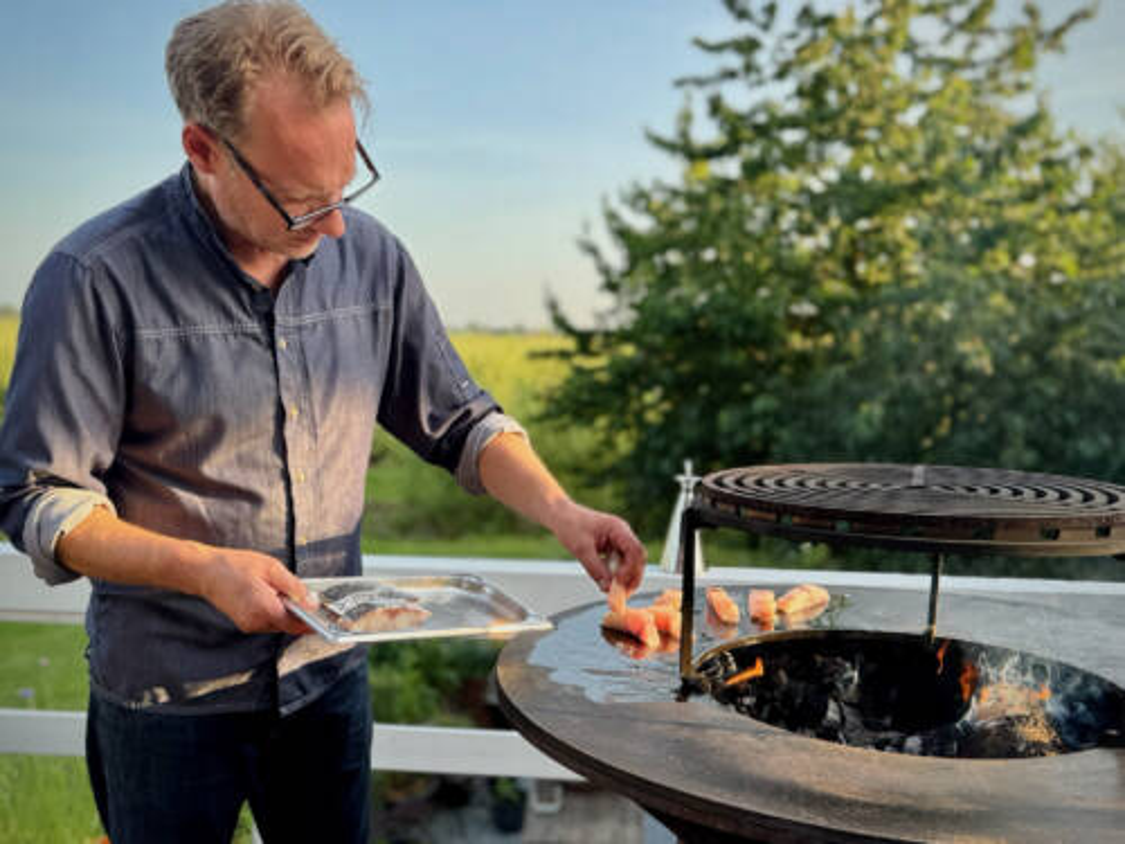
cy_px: 422
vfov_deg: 56.8
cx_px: 562
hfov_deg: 71.6
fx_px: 780
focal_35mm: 24
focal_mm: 6.76
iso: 80
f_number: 1.78
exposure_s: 1/567
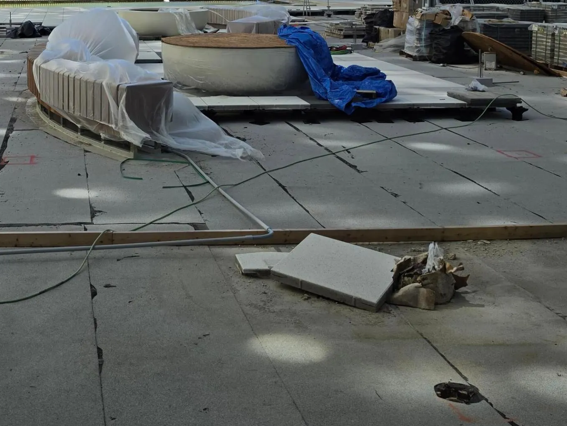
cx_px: 100
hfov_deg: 37.3
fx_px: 803
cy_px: 32
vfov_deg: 28.4
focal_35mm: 49
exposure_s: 1/3220
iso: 64
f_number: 1.4
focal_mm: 6.5
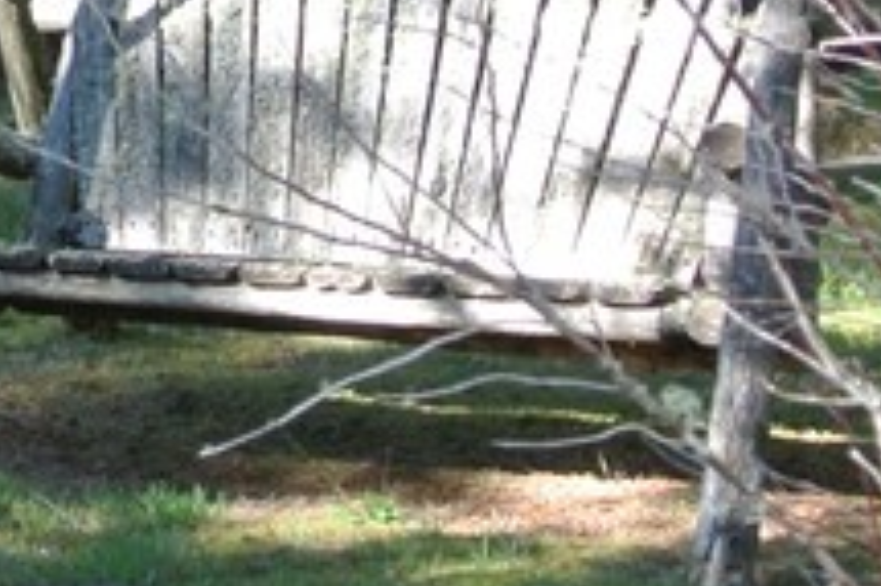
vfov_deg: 6.5
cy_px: 20
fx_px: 5184
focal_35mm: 212
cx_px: -522
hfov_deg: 9.4
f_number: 4.5
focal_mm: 15.7
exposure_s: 1/125
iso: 200
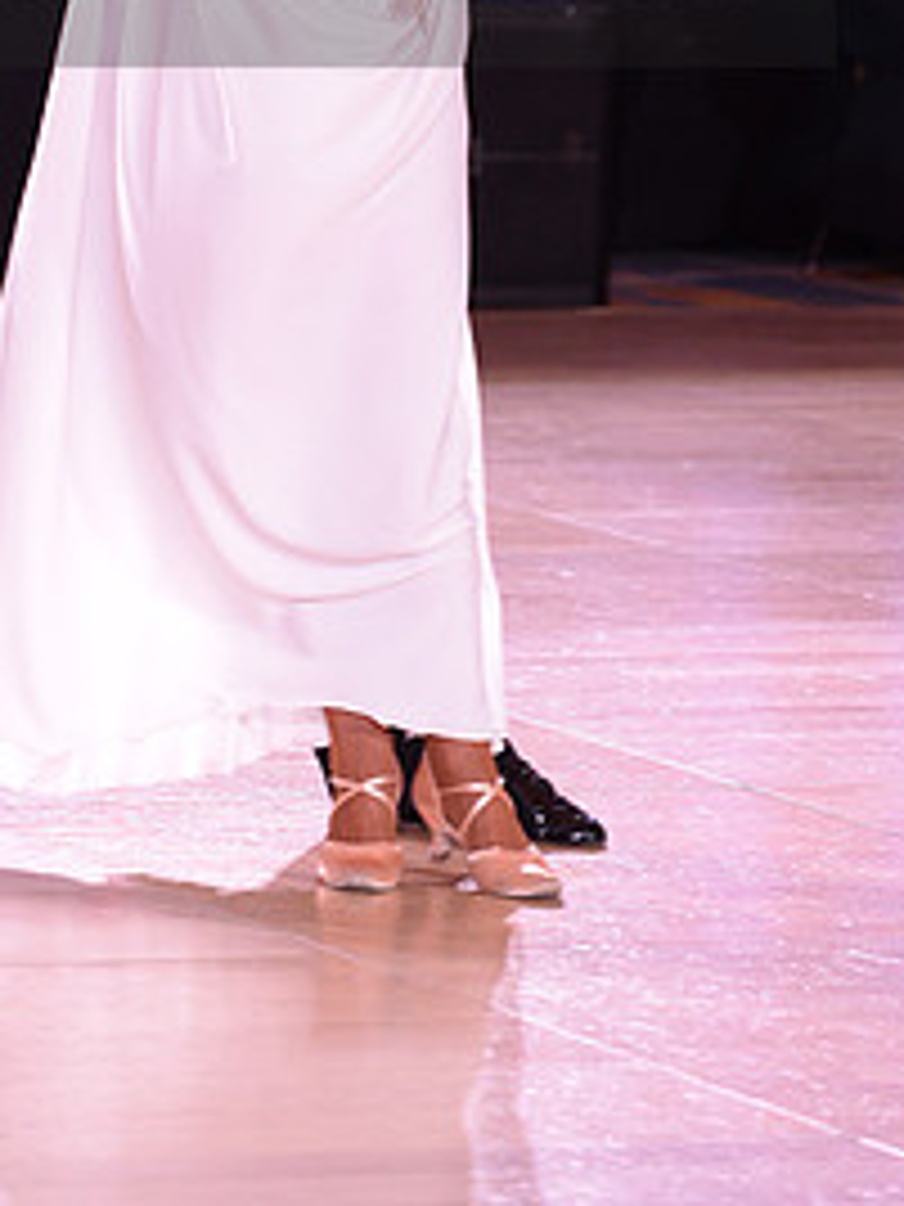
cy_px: -81
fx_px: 10864
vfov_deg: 6.3
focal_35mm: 312
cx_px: 218
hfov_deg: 4.8
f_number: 4
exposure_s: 1/250
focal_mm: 150
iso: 1600
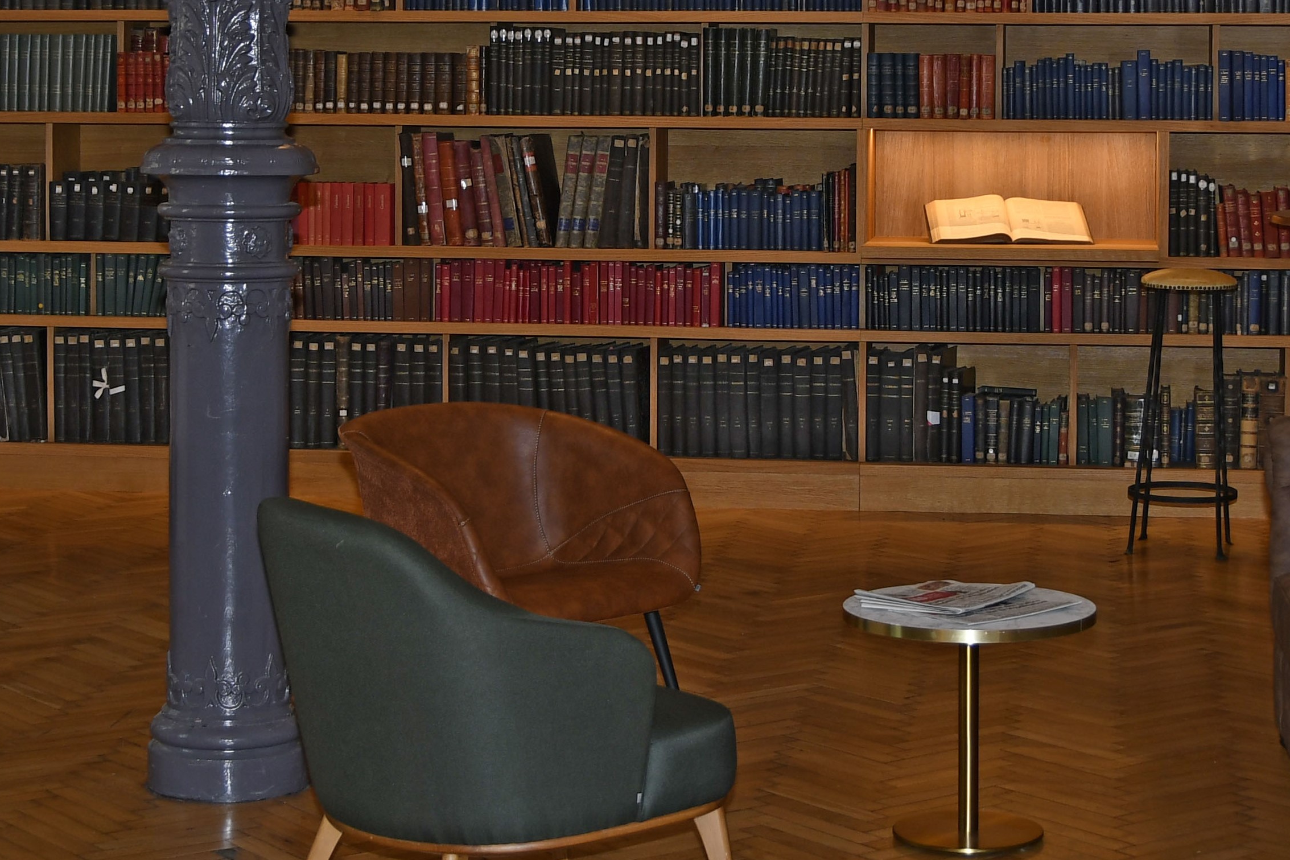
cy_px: 125
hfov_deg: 26.3
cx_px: 722
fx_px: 2759
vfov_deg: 17.5
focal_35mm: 77
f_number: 3.8
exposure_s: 1/60
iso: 125
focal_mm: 22
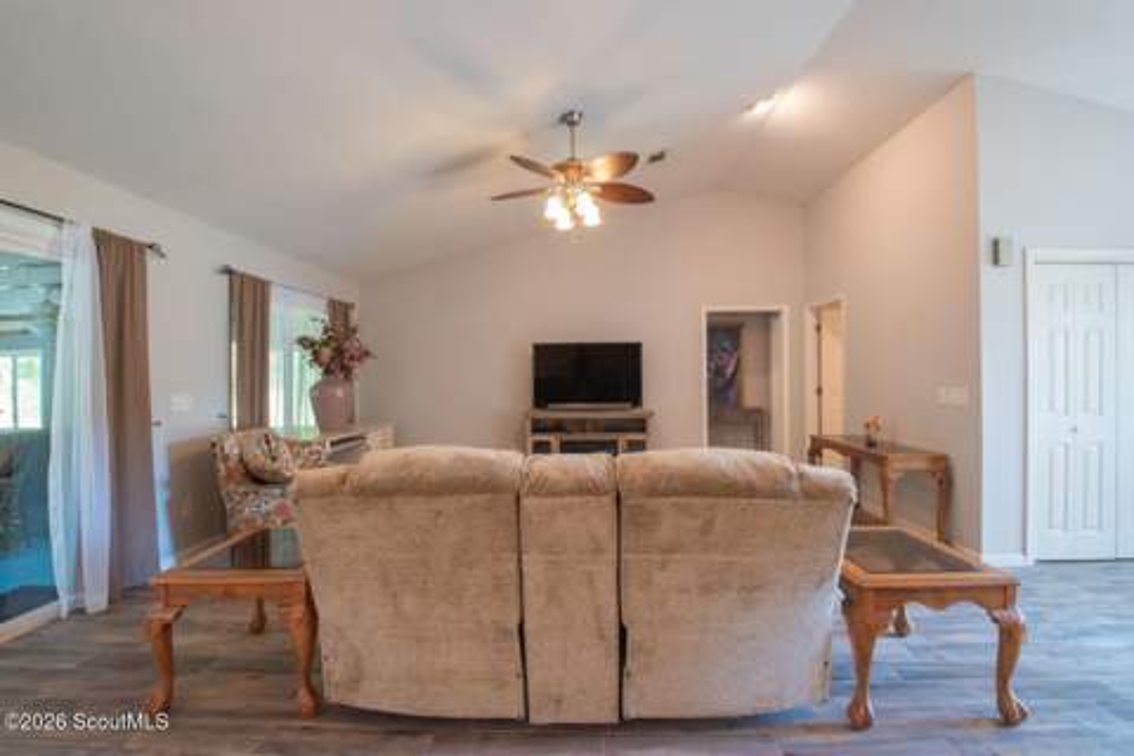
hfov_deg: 100.4
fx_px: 472
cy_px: 378
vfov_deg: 77.3
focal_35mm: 15
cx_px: 567
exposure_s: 1/15
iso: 1250
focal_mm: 10
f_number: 8
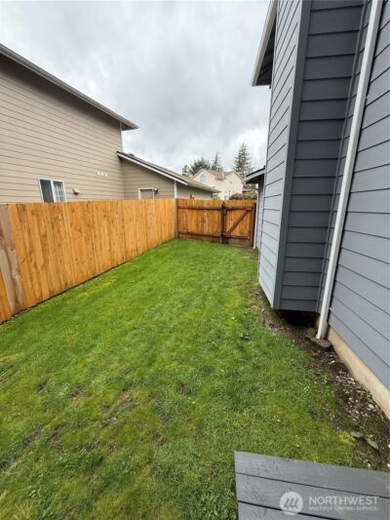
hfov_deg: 85.7
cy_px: 260
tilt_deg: -15.0
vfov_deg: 102.1
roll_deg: -0.4
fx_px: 210
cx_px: 195
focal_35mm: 14
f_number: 2.2
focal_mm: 2.22
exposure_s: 1/160
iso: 64
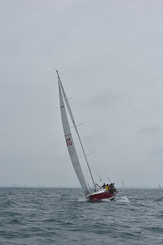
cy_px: 122
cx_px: 82
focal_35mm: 70
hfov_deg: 19.5
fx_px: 475
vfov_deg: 28.8
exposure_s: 1/800
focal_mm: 70
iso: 250
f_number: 10
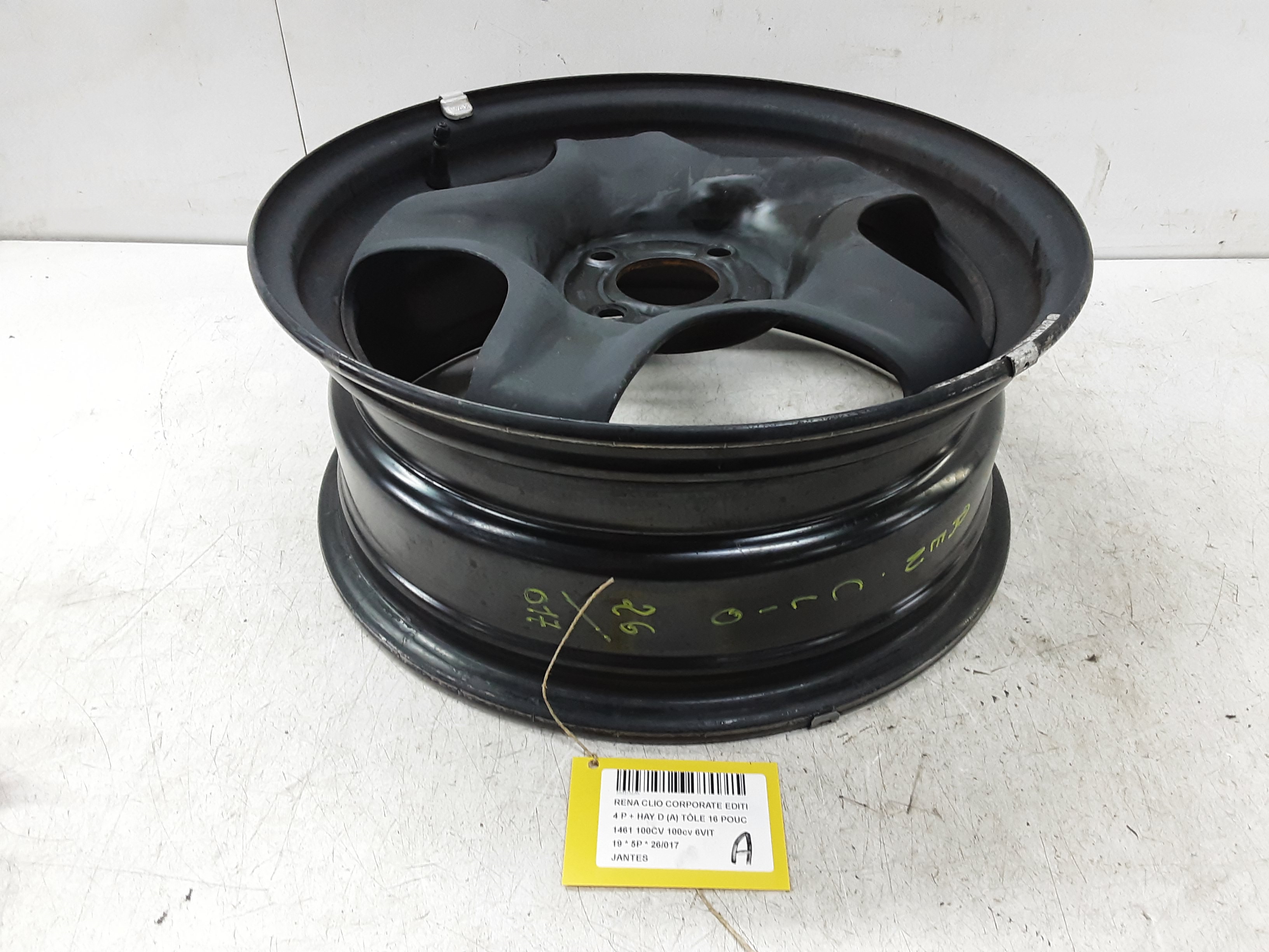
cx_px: 634
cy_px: 476
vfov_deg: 51.4
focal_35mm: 27
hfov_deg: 65.3
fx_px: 990
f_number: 1.9
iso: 125
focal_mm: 2.91
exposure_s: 1/33
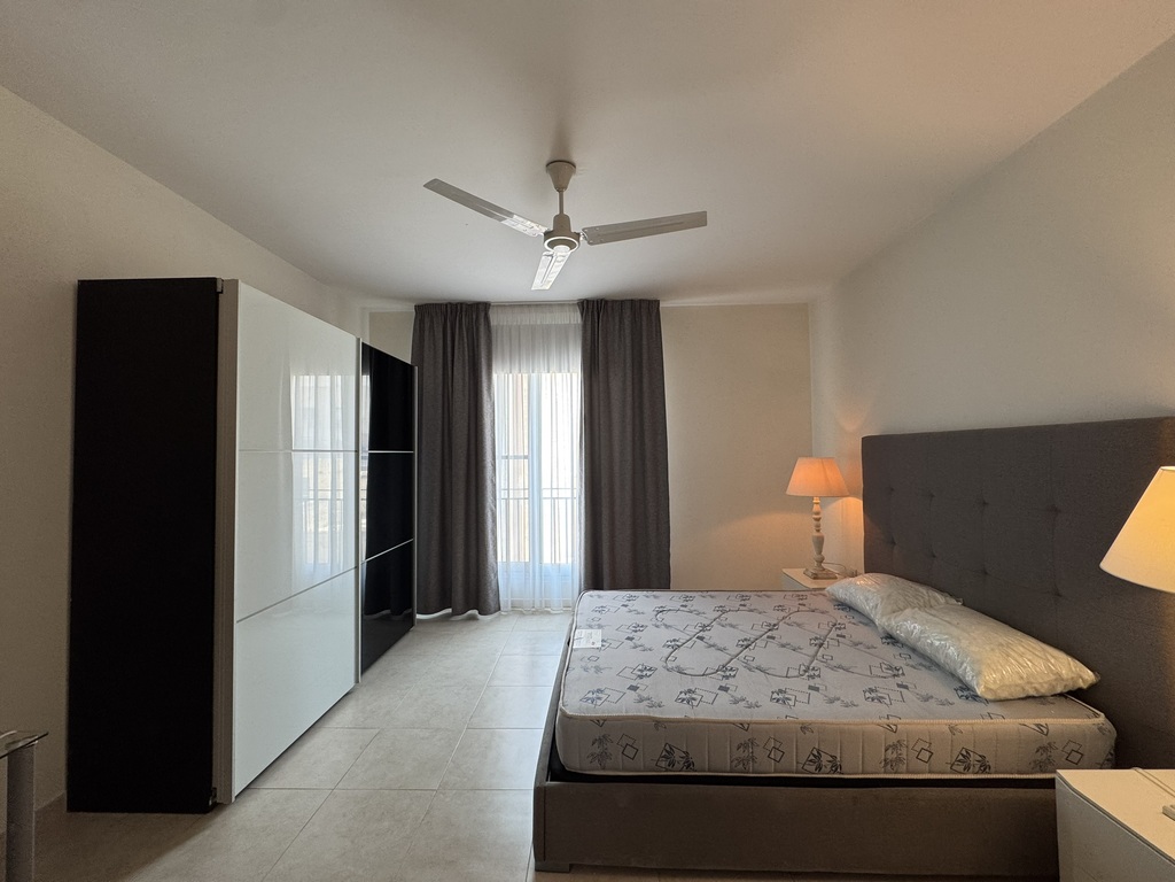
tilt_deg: +1.6
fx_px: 475
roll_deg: +0.4
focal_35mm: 14
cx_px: 588
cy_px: 441
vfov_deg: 85.7
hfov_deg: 102.1
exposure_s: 1/100
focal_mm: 2.22
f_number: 2.2
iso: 160
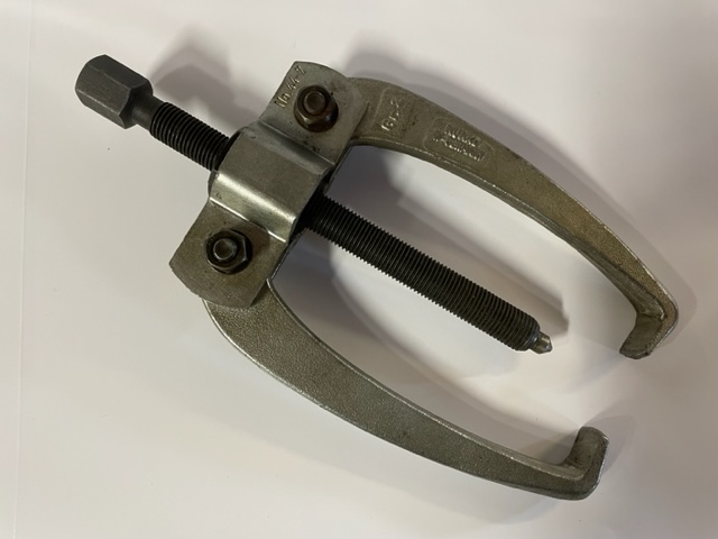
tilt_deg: -82.9
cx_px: 359
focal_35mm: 26
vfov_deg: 53.1
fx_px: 539
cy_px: 270
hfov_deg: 67.3
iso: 125
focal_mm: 4.2
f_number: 1.6
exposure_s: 1/50
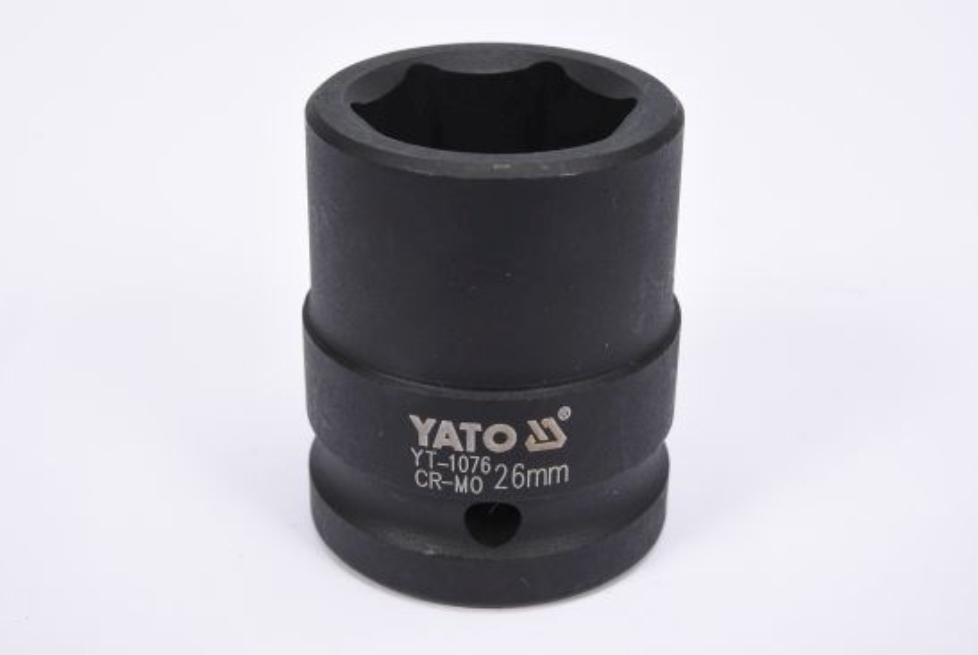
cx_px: 489
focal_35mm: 75
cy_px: 328
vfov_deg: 18.2
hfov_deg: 27.0
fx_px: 2040
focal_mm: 50
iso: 250
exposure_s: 1/125
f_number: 16
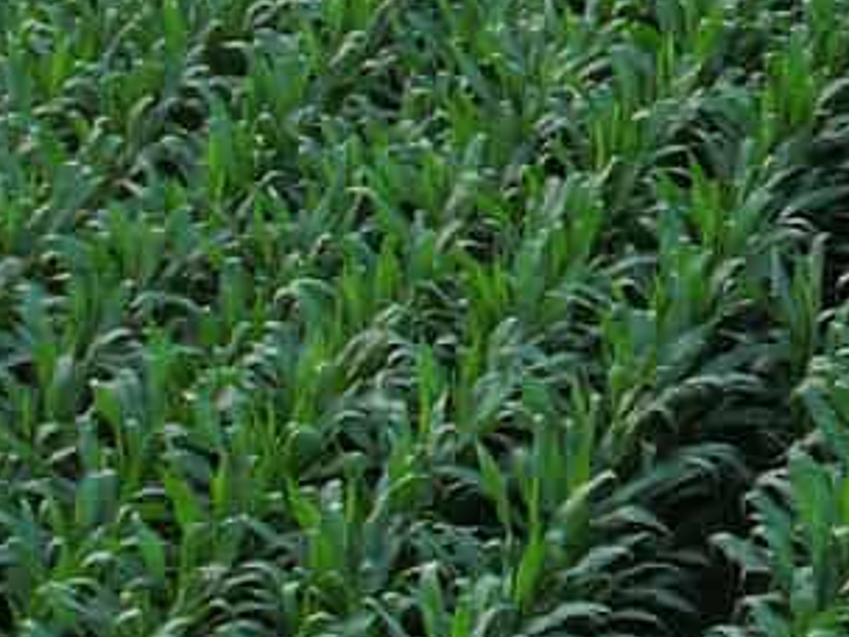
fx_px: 4366
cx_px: 1639
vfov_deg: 8.2
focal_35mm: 178
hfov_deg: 10.3
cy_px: -177
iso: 100
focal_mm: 8.4
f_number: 2.8
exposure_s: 1/250
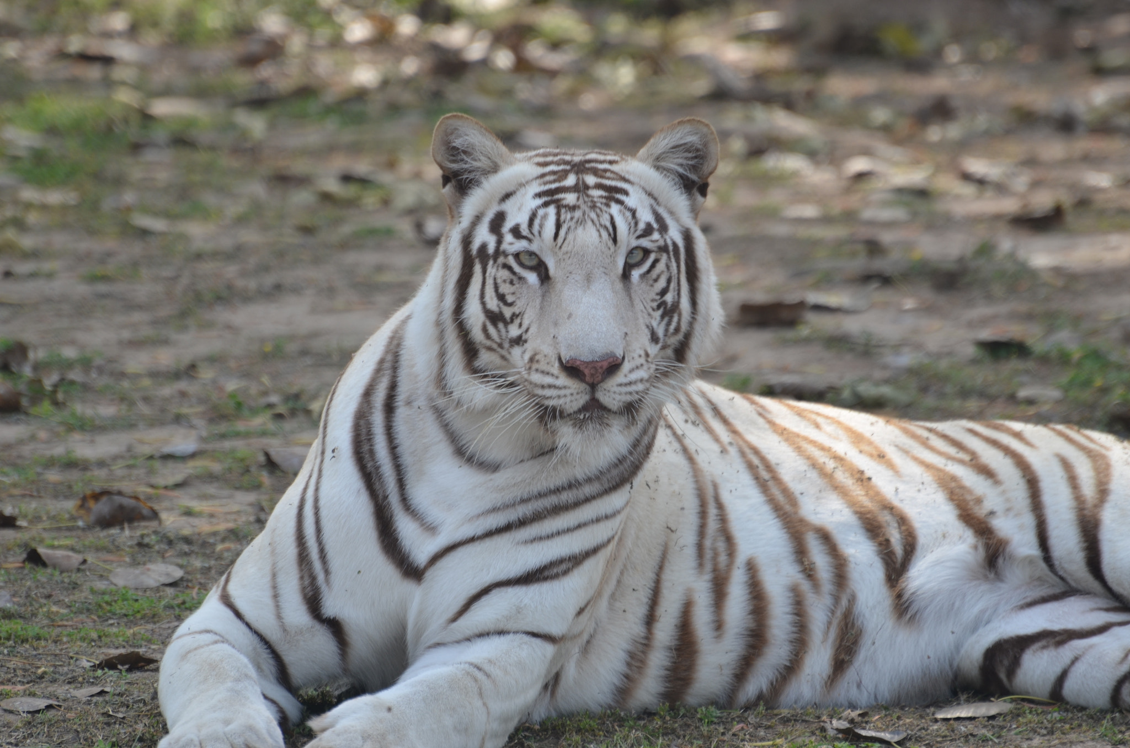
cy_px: 374
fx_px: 14094
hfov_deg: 4.6
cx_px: 565
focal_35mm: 450
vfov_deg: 3.0
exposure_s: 1/200
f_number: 5.6
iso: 125
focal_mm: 300
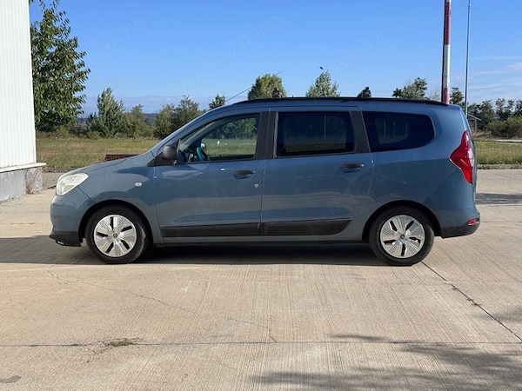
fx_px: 724
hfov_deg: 39.7
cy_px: 196
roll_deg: +0.9
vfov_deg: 30.3
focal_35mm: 48
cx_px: 261
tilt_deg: -5.8
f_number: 1.78
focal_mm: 6.76
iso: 64
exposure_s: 1/4608
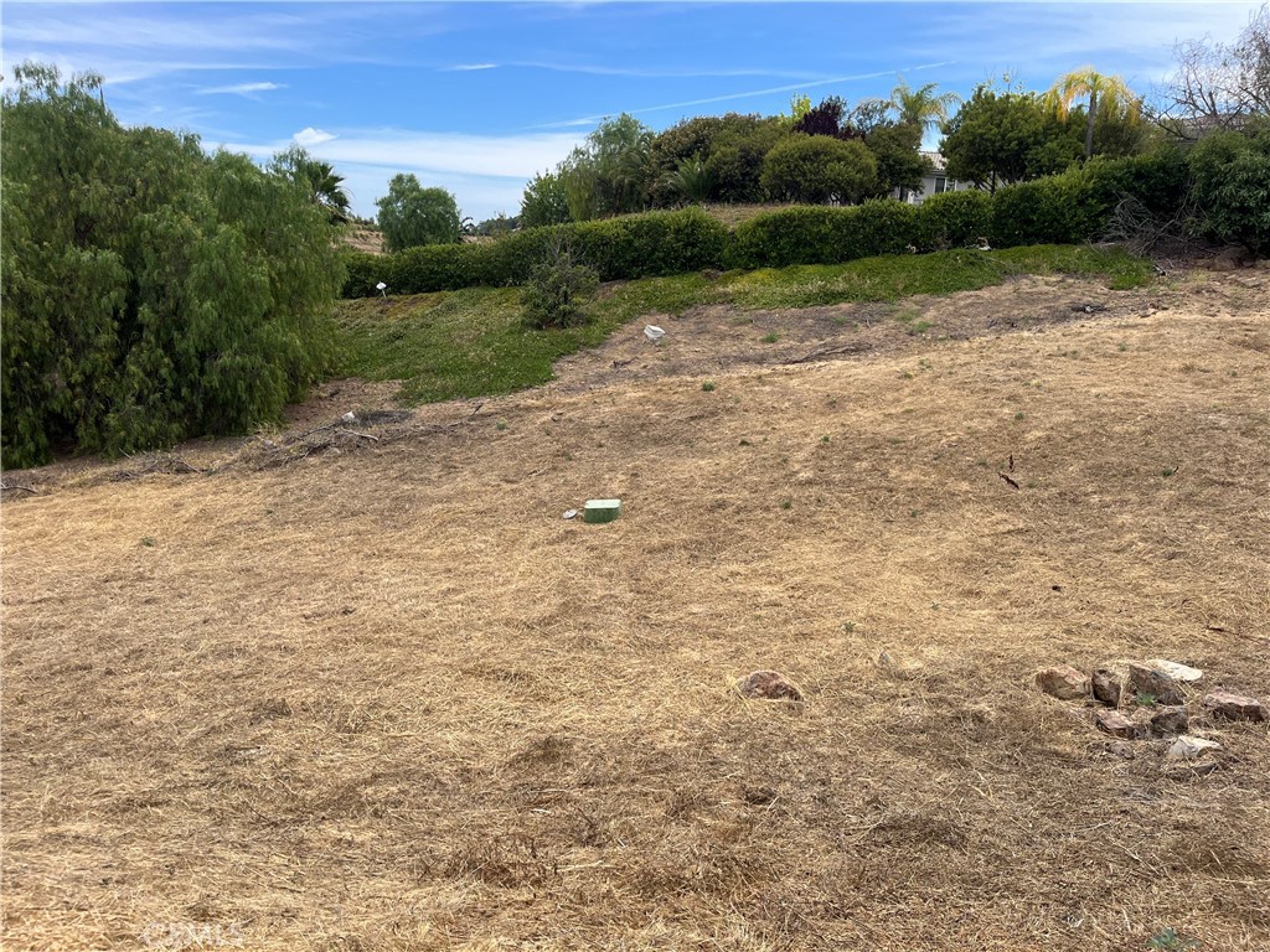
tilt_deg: -14.2
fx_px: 954
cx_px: 635
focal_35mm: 26
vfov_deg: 53.1
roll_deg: -1.6
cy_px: 476
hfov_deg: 67.3
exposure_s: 1/2463
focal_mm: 5.1
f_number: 1.6
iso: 50
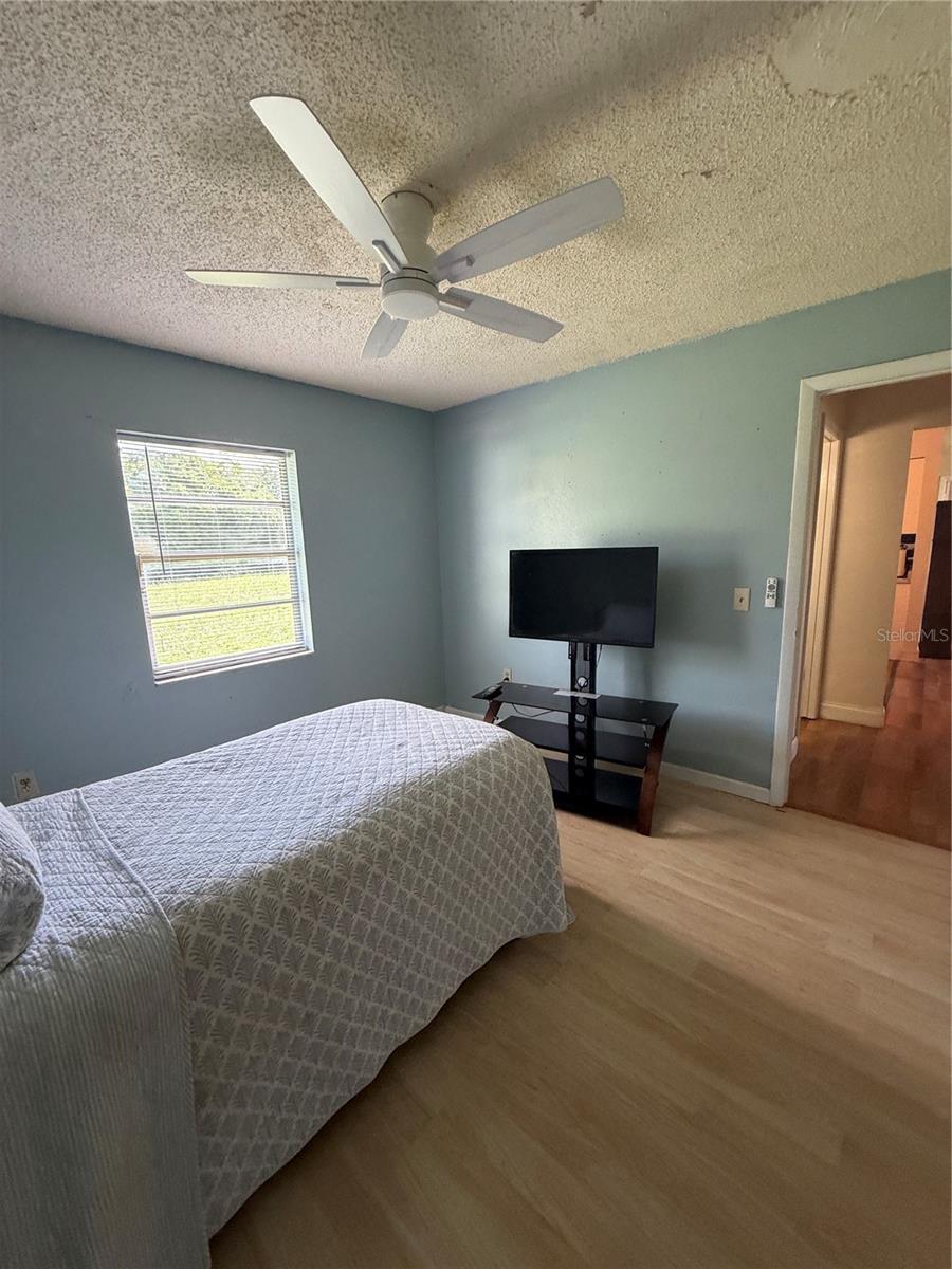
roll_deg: +2.4
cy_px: 634
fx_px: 513
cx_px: 476
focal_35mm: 14
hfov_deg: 85.7
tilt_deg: -8.1
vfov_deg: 102.1
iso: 320
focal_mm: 2.22
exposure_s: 1/108
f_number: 2.2
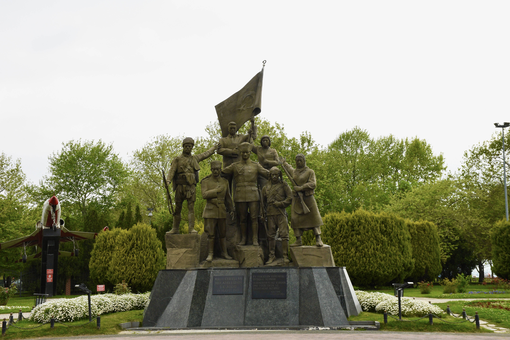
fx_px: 850
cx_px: 255
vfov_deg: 22.6
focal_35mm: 60
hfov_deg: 33.4
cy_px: 170
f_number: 9
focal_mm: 40
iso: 800
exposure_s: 1/320
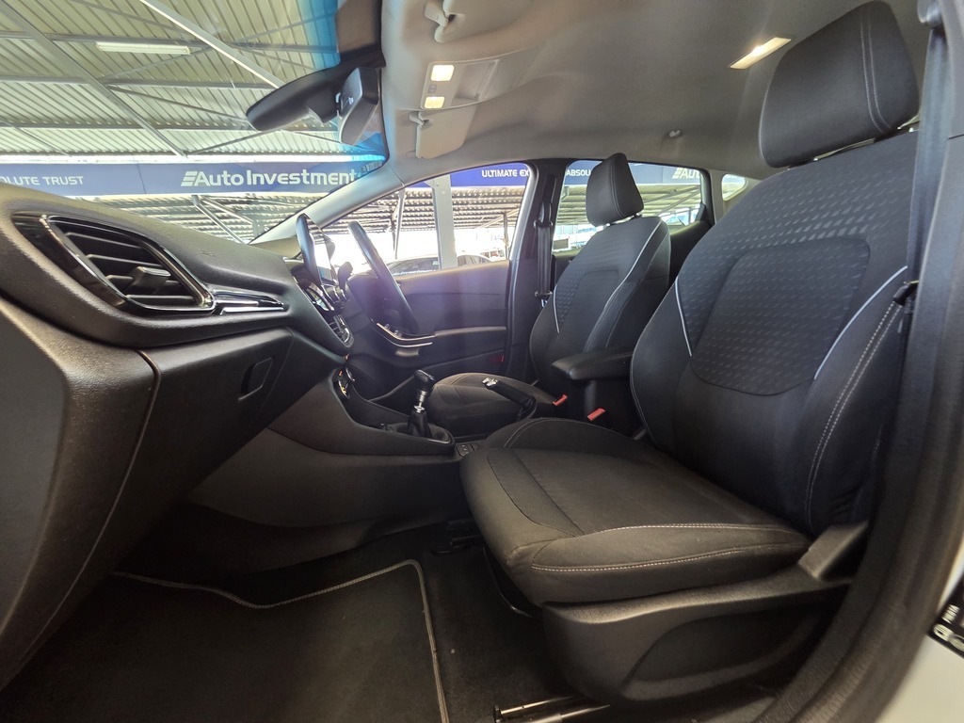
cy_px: 362
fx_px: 362
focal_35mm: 13
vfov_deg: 89.9
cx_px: 482
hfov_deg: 106.2
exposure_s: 1/50
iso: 500
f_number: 2.2
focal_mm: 2.2
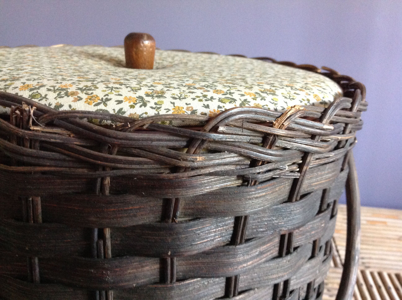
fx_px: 406
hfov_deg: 52.7
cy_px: 150
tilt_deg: -18.2
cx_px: 201
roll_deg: -3.0
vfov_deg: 40.6
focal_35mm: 35
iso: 400
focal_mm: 4.28
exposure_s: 1/15
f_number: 2.4
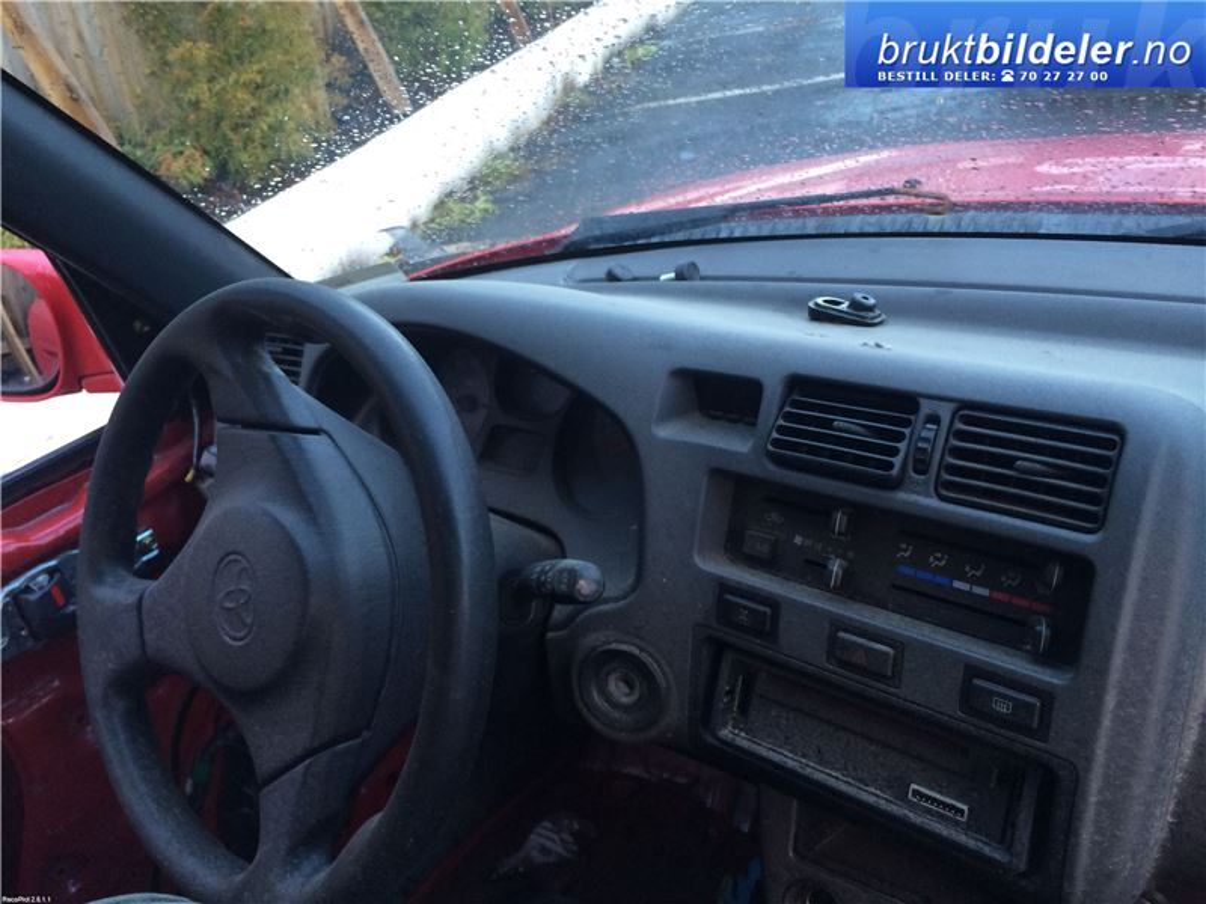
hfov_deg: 61.7
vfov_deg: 48.2
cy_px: 452
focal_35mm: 29
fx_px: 1010
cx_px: 603
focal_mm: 4.15
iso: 80
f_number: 2.2
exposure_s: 1/30
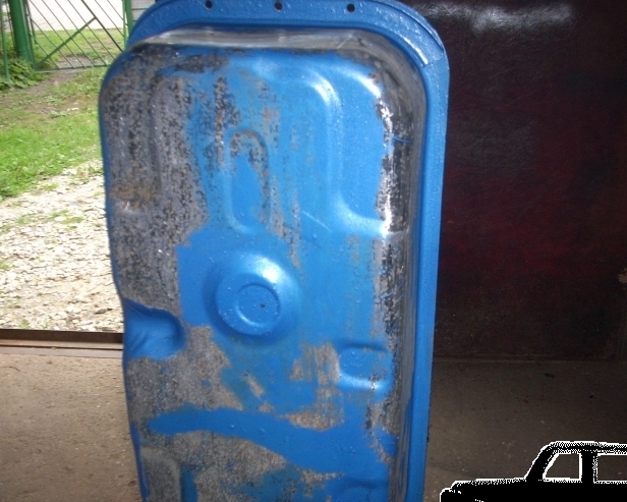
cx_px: 343
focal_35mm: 44
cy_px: 281
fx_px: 817
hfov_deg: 42.0
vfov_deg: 34.1
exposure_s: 1/60
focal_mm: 6.2
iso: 100
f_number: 2.8
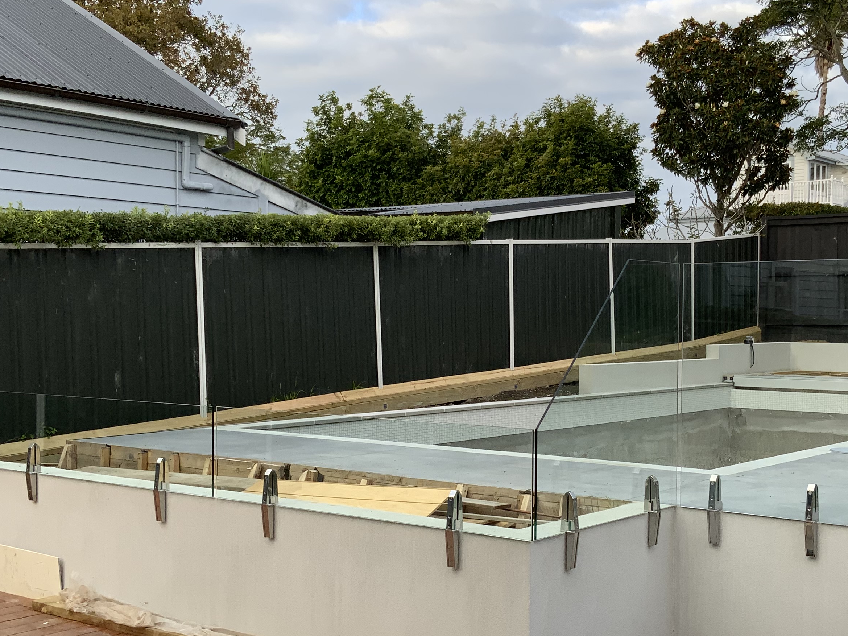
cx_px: 525
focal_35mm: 50
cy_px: 367
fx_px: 1225
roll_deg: -0.9
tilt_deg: -1.3
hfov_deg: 38.0
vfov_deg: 29.1
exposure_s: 1/362
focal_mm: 3
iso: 16
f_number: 1.8
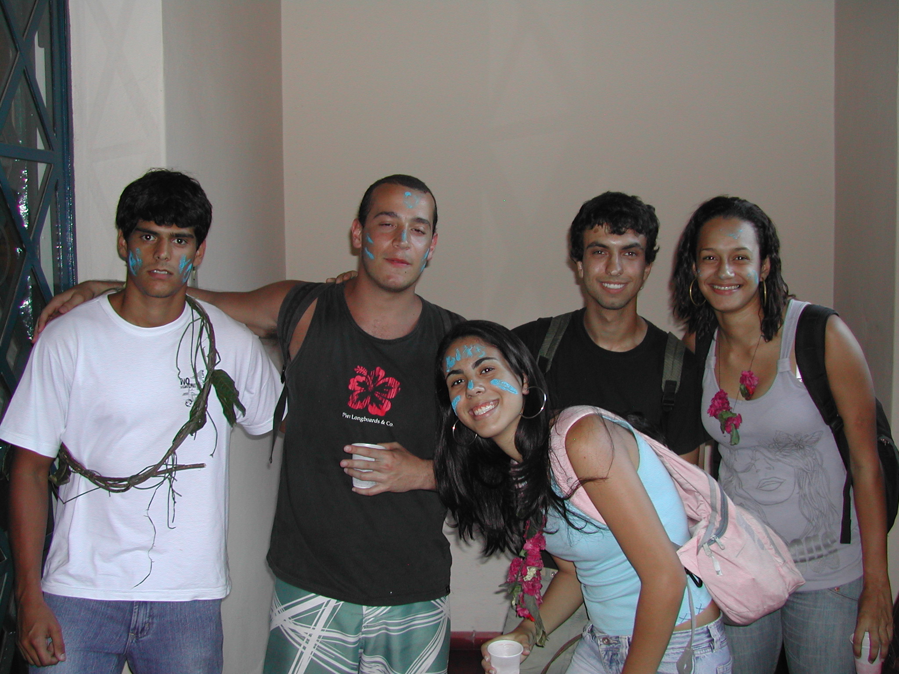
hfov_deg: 49.0
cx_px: 450
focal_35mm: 38
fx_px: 987
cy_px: 337
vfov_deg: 37.7
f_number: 2.8
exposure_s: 1/60
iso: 100
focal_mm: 8
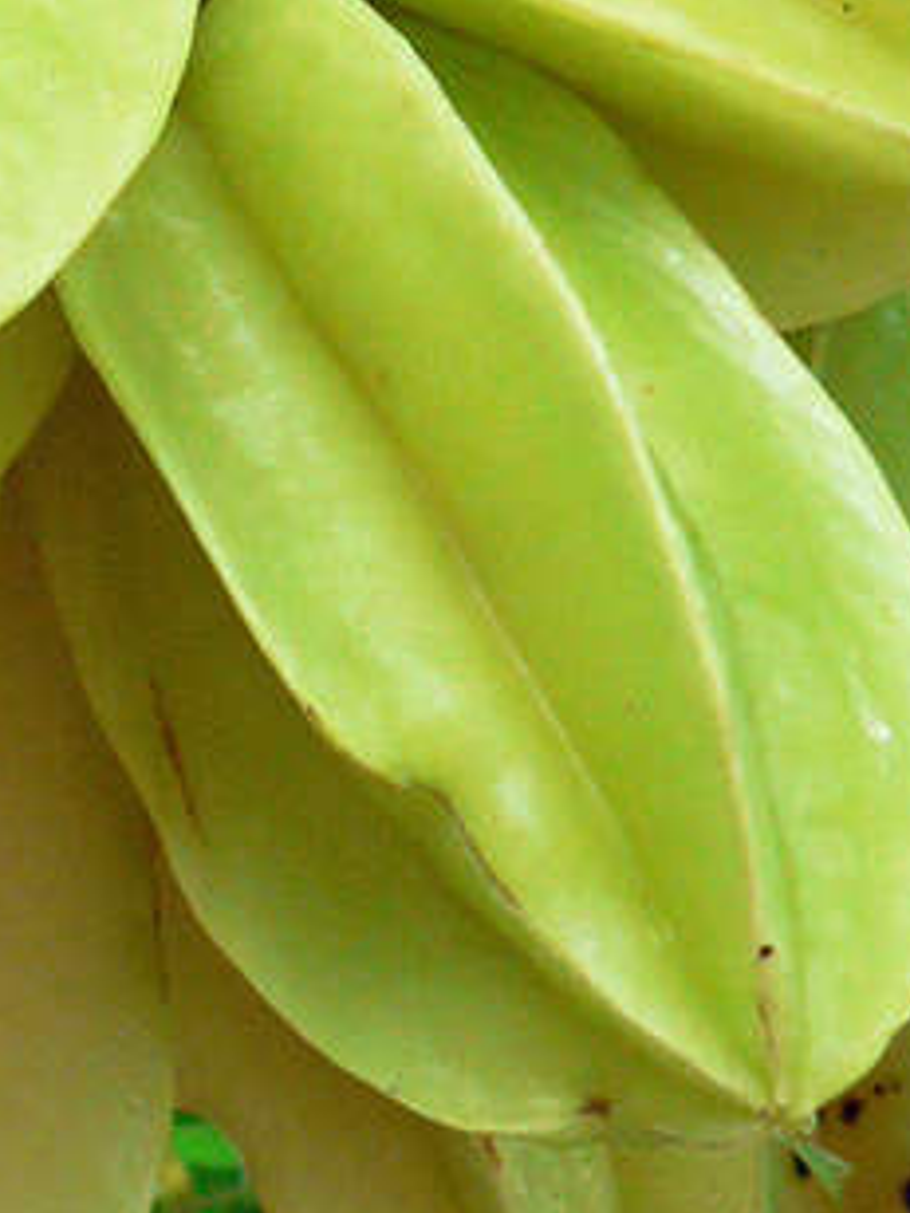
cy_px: -55
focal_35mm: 145
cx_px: -118
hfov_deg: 10.1
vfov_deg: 13.4
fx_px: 5082
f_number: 2.8
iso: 200
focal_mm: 8.1
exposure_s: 1/25
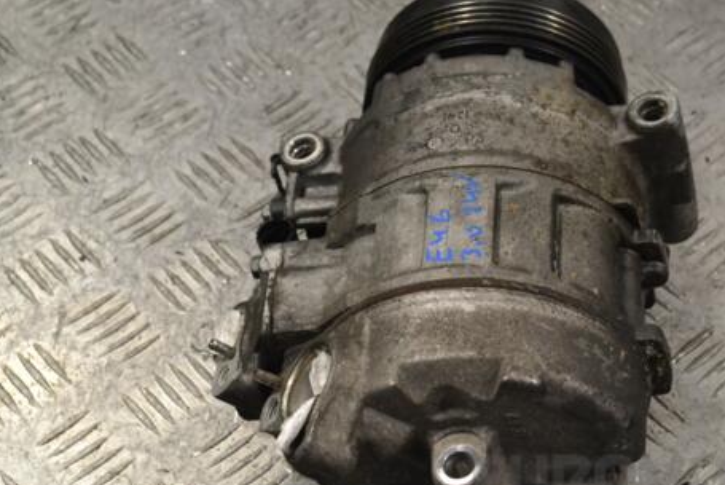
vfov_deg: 16.5
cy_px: 266
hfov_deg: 24.4
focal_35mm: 83
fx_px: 1673
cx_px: 443
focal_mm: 42
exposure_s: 1/320
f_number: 9
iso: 3200
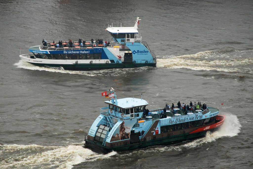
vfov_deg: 6.8
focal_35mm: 202
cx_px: 126
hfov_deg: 10.1
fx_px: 1425
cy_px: 84
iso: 400
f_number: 5.6
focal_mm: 135
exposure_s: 1/100
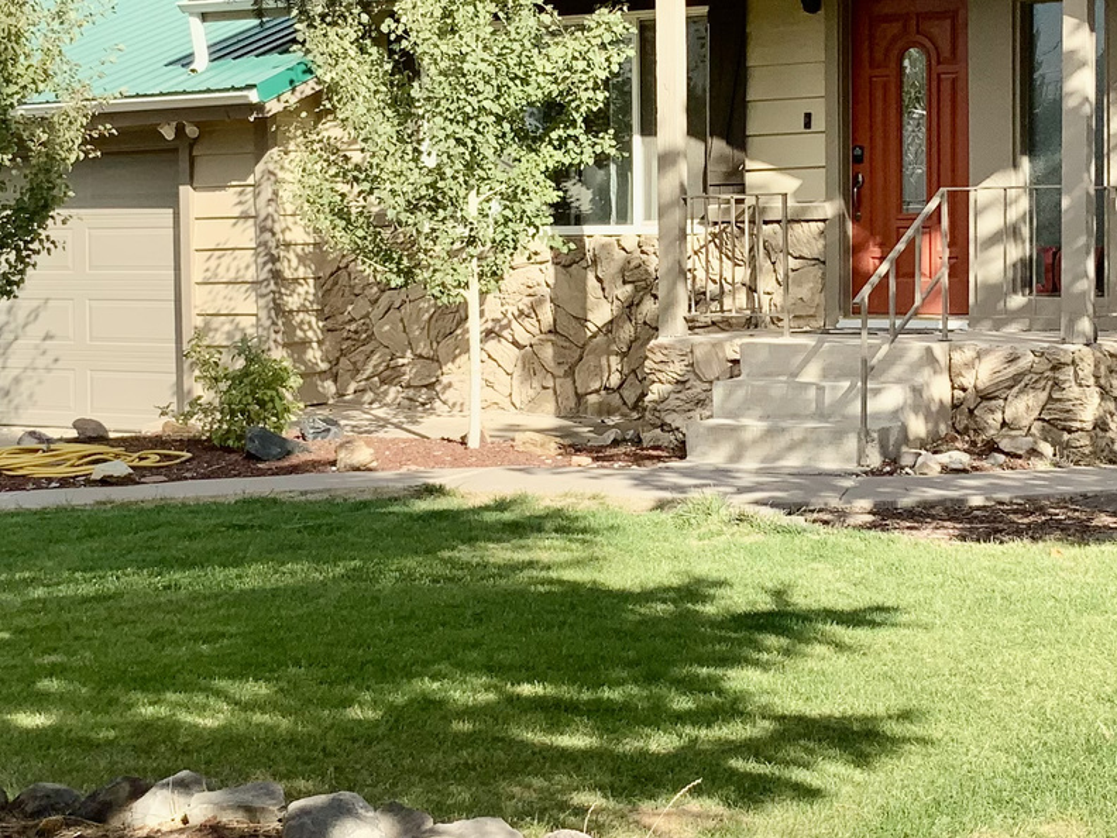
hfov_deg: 25.8
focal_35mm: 75
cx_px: 745
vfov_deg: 19.6
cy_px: 327
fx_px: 2420
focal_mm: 3
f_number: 1.8
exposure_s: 1/1015
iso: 16
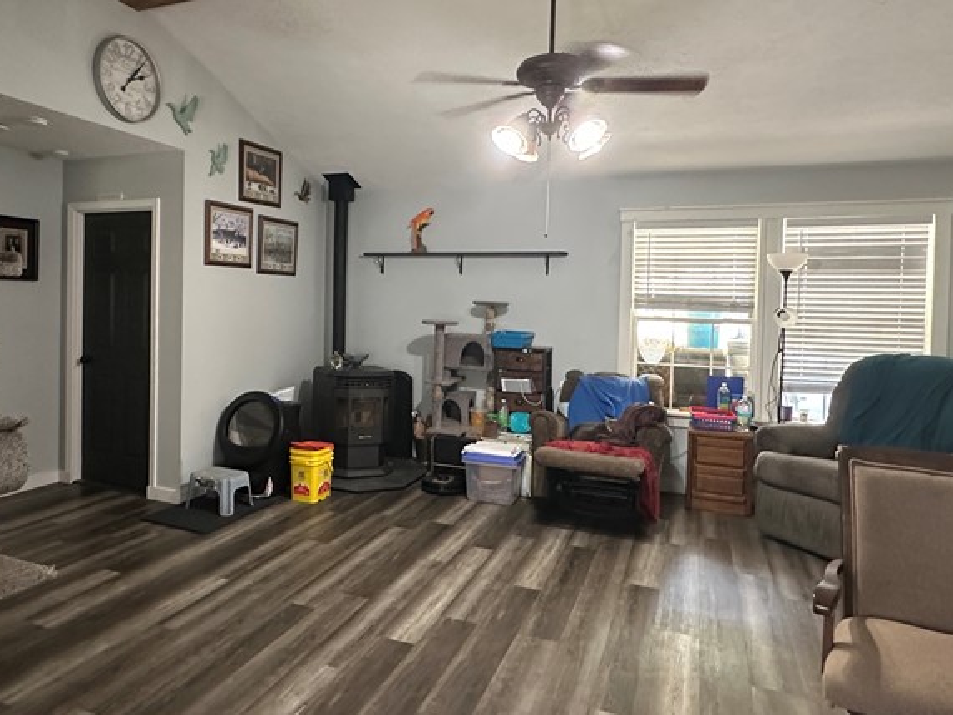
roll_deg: -1.4
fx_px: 688
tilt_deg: -0.9
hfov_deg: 68.8
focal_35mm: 25
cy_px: 319
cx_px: 388
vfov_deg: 54.8
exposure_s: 1/60
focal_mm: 2.22
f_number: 2.2
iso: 400
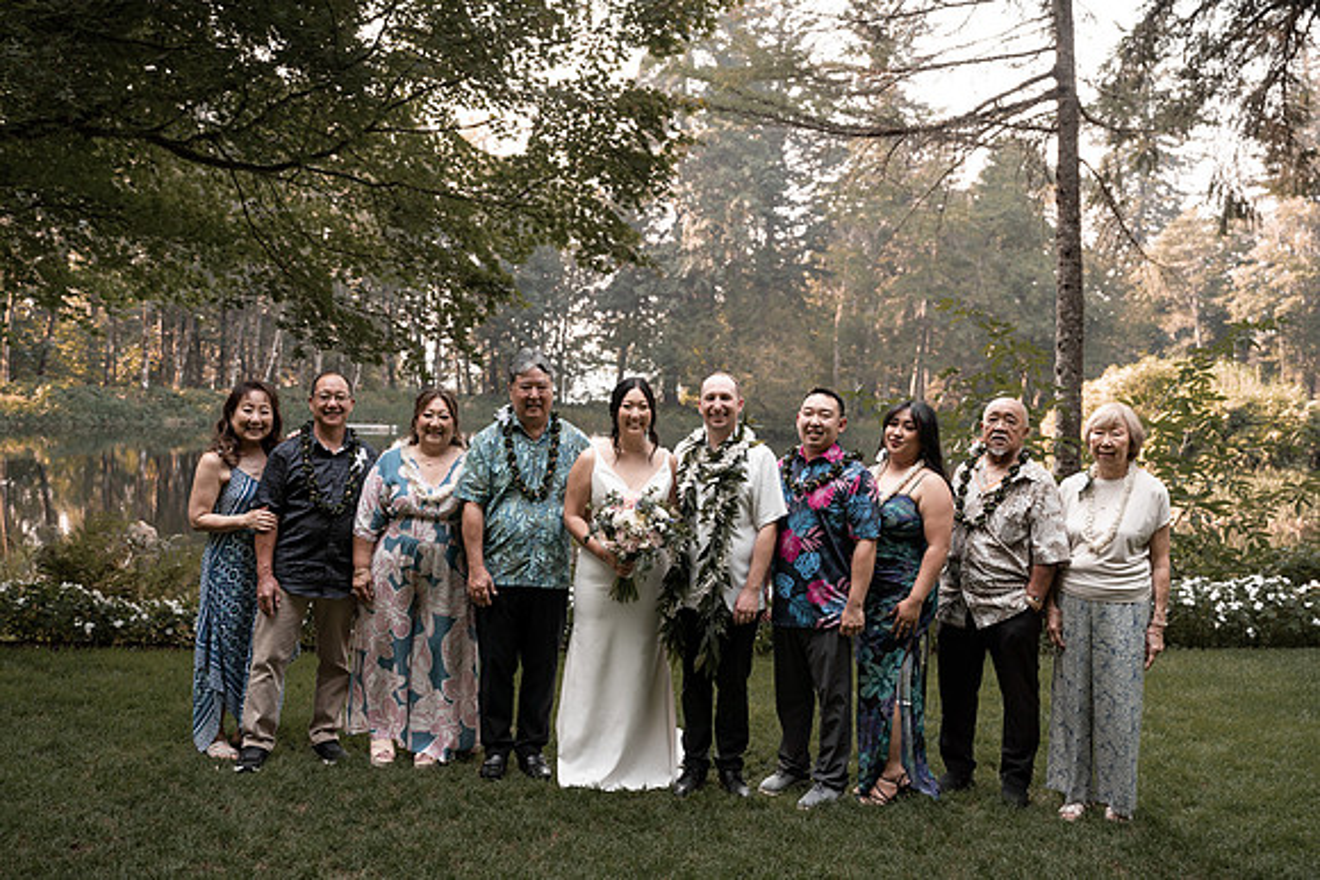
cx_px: 660
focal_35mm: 32
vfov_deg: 41.1
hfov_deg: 58.7
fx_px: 1174
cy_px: 440
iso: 200
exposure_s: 1/320
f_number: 3.5
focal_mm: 32
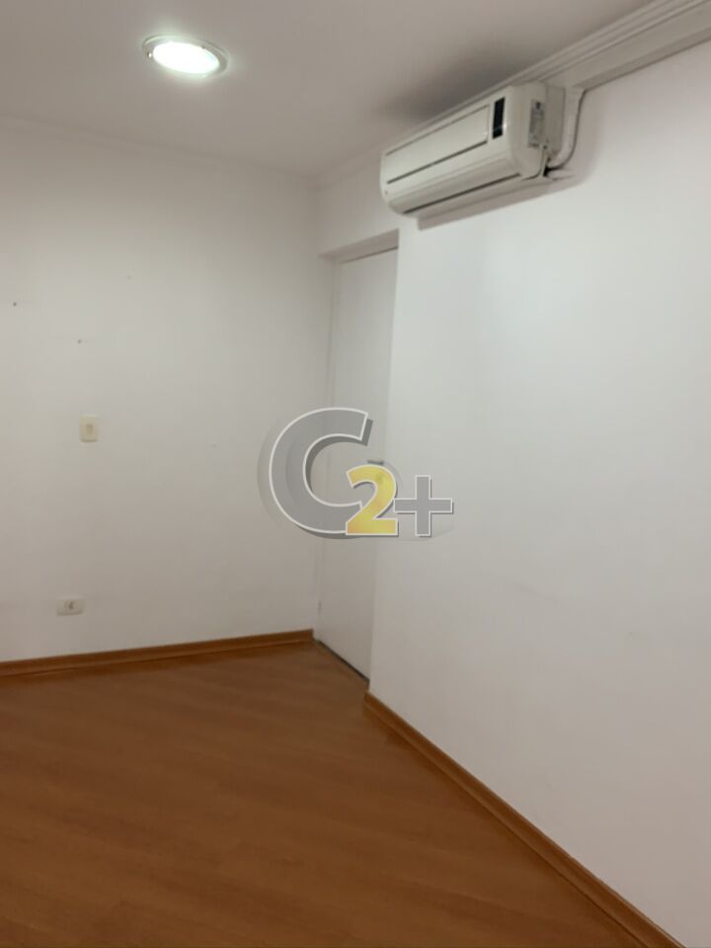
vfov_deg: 67.3
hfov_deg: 53.1
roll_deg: -4.1
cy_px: 474
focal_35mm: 26
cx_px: 356
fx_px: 712
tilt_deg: -4.7
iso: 160
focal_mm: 4.25
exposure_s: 1/60
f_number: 1.8
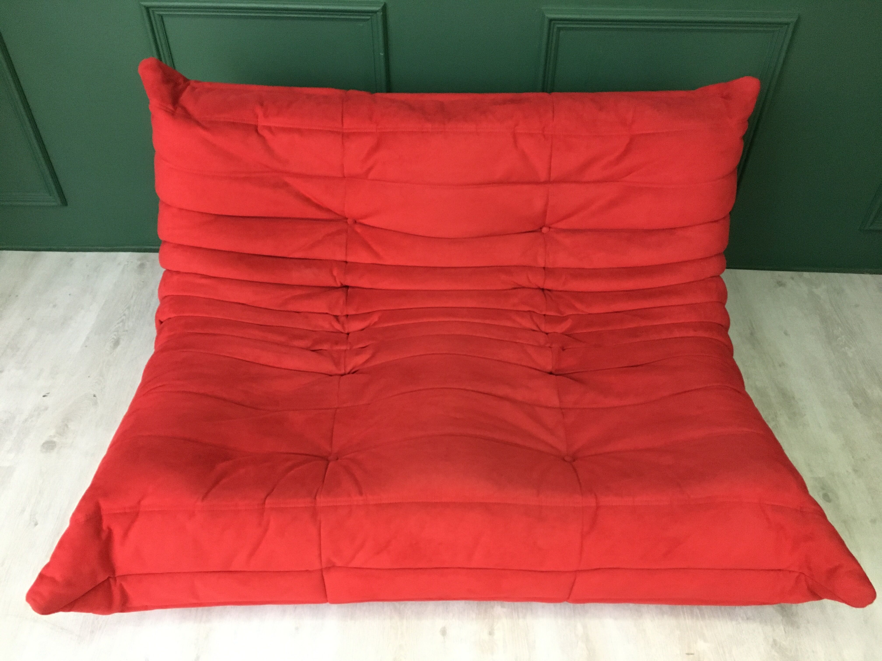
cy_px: 330
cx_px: 441
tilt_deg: -41.9
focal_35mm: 29
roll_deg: -0.6
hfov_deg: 61.7
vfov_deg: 48.2
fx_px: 739
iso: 250
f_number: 2.2
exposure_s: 1/17
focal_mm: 4.15
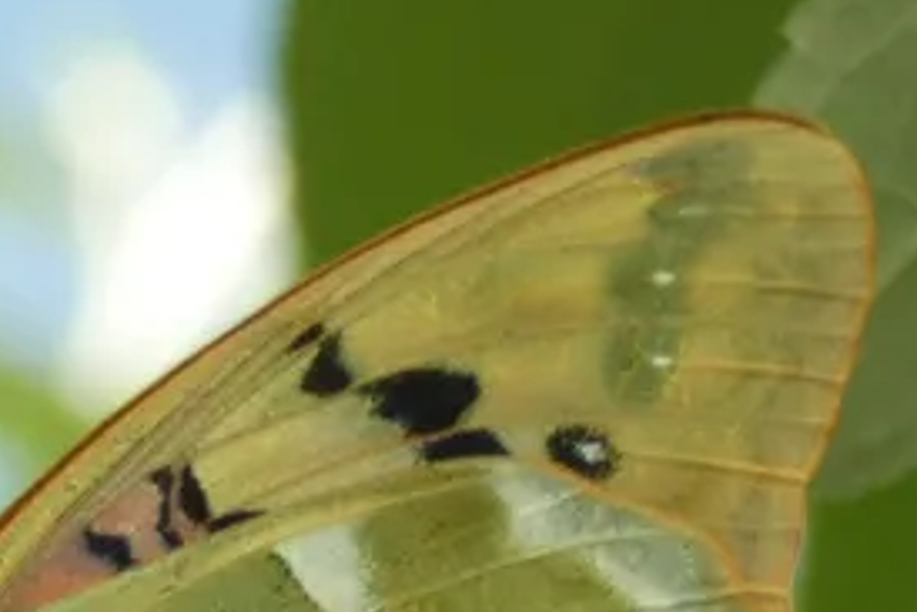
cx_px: 77
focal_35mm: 420
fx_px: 10704
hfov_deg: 4.9
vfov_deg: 3.3
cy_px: 719
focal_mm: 30.9
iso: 100
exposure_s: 1/50
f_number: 5.5
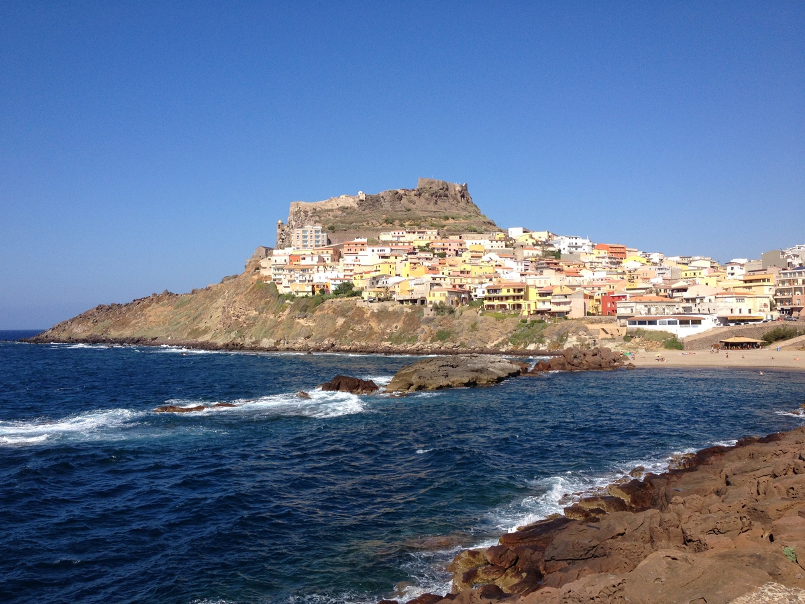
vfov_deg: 40.7
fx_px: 814
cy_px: 302
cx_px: 402
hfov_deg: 52.6
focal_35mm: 35
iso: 50
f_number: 2.4
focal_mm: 4.28
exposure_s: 1/2045
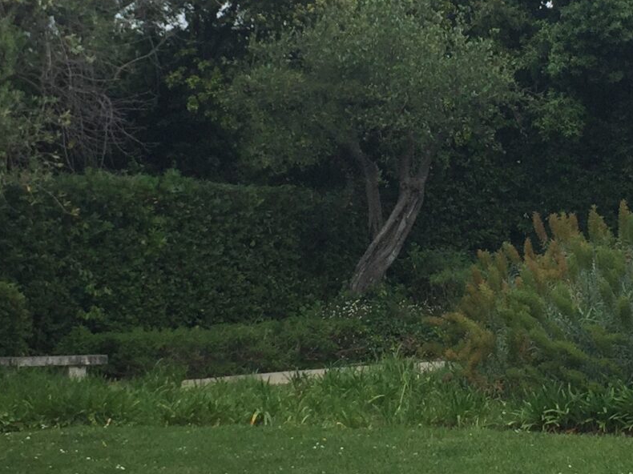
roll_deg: -0.5
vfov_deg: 15.6
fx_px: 1718
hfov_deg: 20.8
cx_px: 429
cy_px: 91
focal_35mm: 94
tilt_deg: +5.4
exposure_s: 1/2639
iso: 32
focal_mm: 4.15
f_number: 2.2
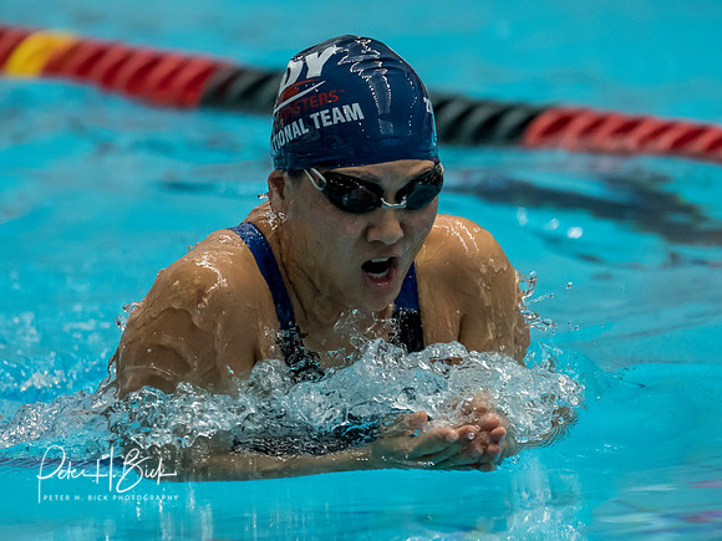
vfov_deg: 2.7
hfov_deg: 3.6
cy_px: 345
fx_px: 11491
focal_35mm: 551
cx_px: 326
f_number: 2.8
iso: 2500
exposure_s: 1/1000
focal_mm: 200
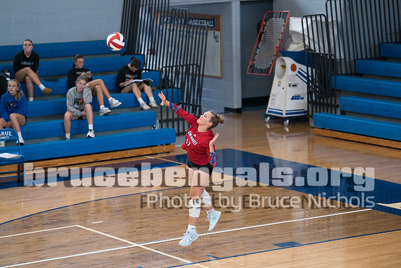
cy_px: 134
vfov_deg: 10.4
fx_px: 1471
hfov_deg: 15.5
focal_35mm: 132
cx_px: 200
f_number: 2.8
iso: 6400
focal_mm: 132
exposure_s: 1/1250
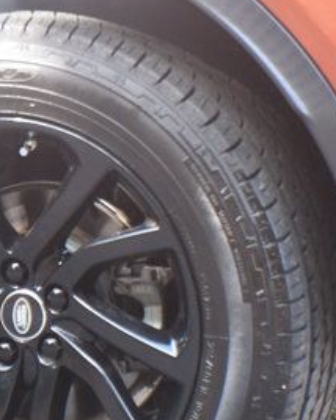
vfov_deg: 6.4
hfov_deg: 5.1
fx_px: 3771
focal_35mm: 303
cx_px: 17
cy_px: 291
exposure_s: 1/200
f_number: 4.8
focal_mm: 90
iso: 800
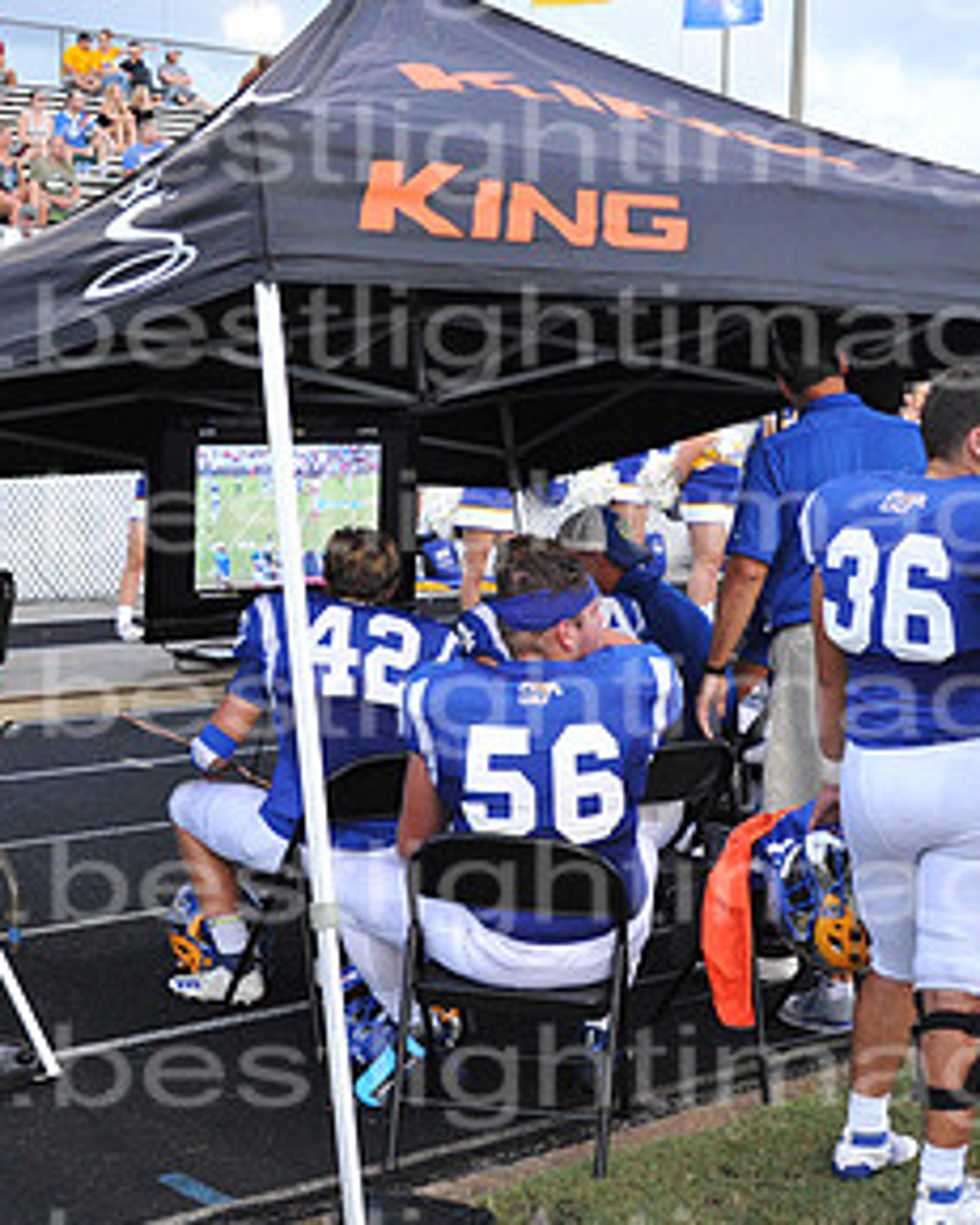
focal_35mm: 66
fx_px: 2394
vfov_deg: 28.7
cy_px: 615
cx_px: 602
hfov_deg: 23.1
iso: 3200
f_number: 5.6
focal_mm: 35
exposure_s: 1/320
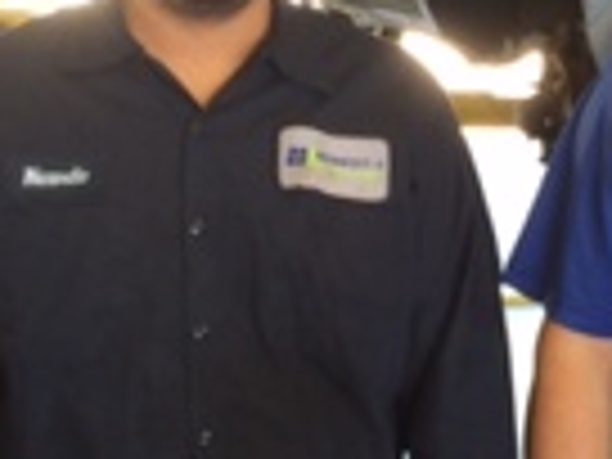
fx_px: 2493
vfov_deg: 10.5
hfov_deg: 13.9
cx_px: 464
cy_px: 225
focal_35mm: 141
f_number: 2.2
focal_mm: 4.12
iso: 40
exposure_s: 1/40
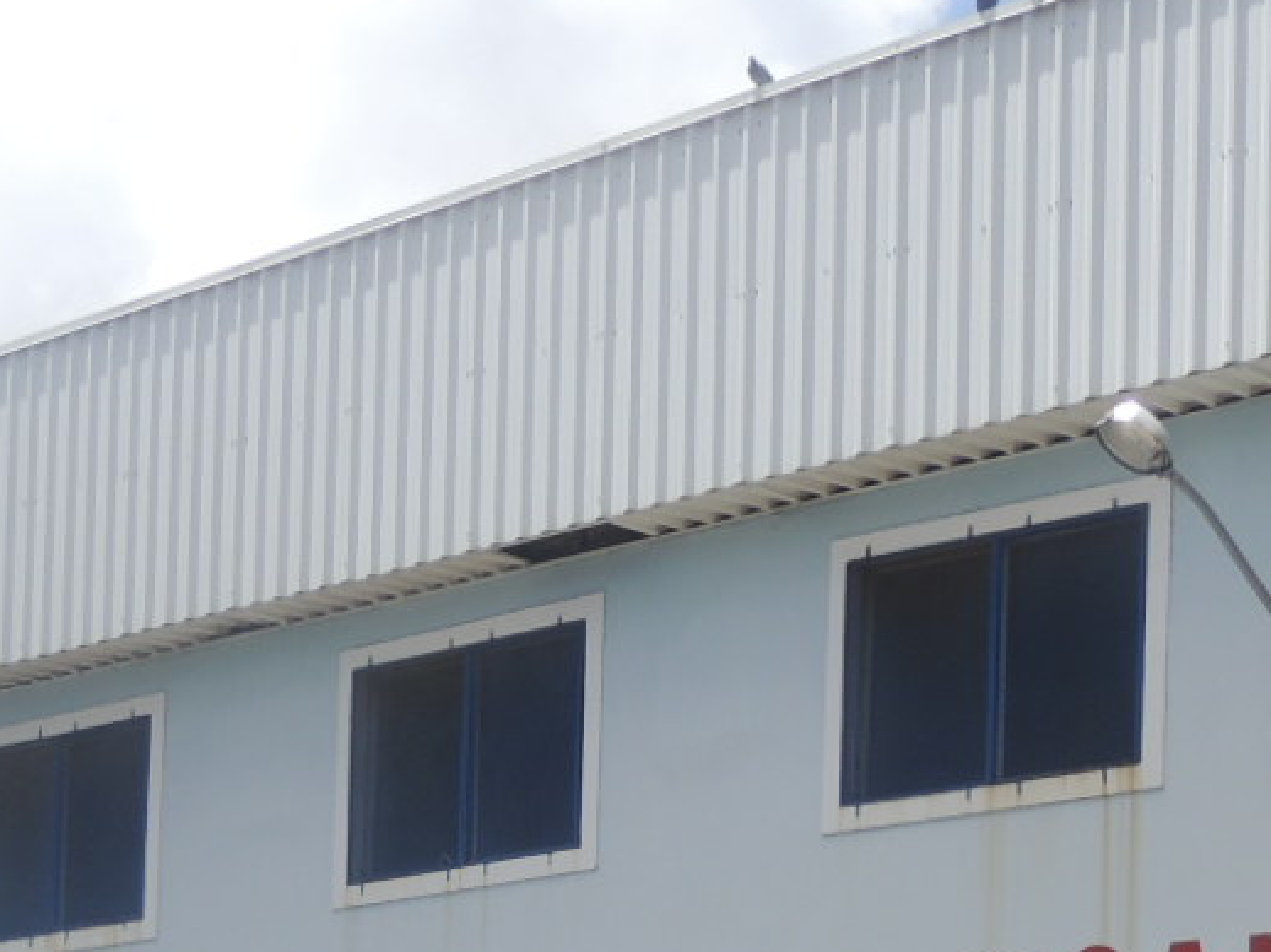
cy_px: 1359
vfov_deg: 13.7
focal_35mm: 102
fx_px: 3743
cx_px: 643
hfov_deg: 19.3
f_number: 3.2
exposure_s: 1/1000
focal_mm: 5.8
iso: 100
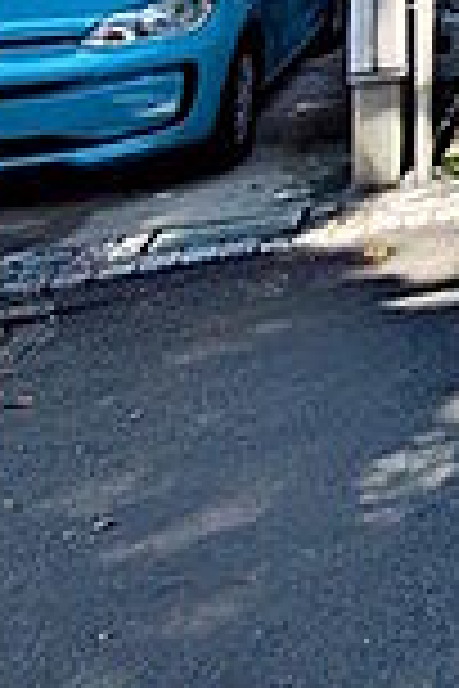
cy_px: -202
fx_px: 1090
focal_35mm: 57
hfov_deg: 13.9
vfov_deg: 28.7
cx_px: 1174
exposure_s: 1/1414
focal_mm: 1.83
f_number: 2.2
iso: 46
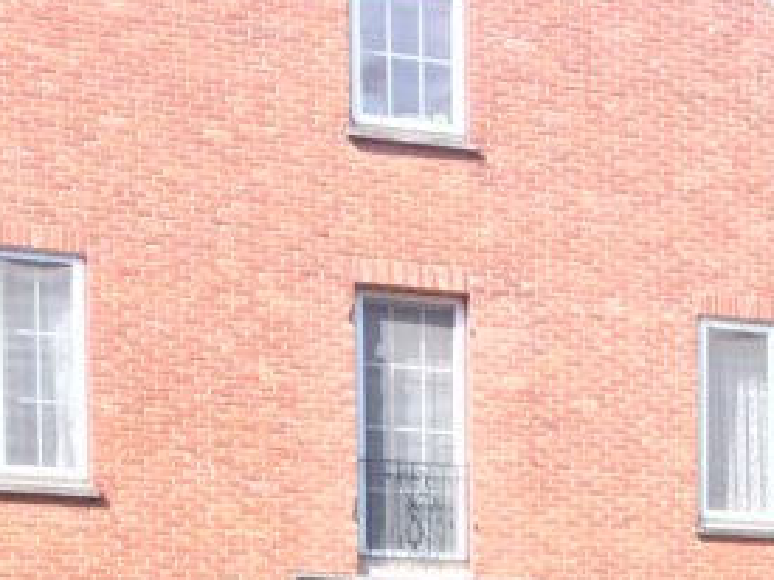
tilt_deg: -3.8
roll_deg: -1.4
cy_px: 1047
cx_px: 844
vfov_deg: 12.5
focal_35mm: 108
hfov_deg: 17.6
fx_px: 2414
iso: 32
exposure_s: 1/441
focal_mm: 4.15
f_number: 2.2
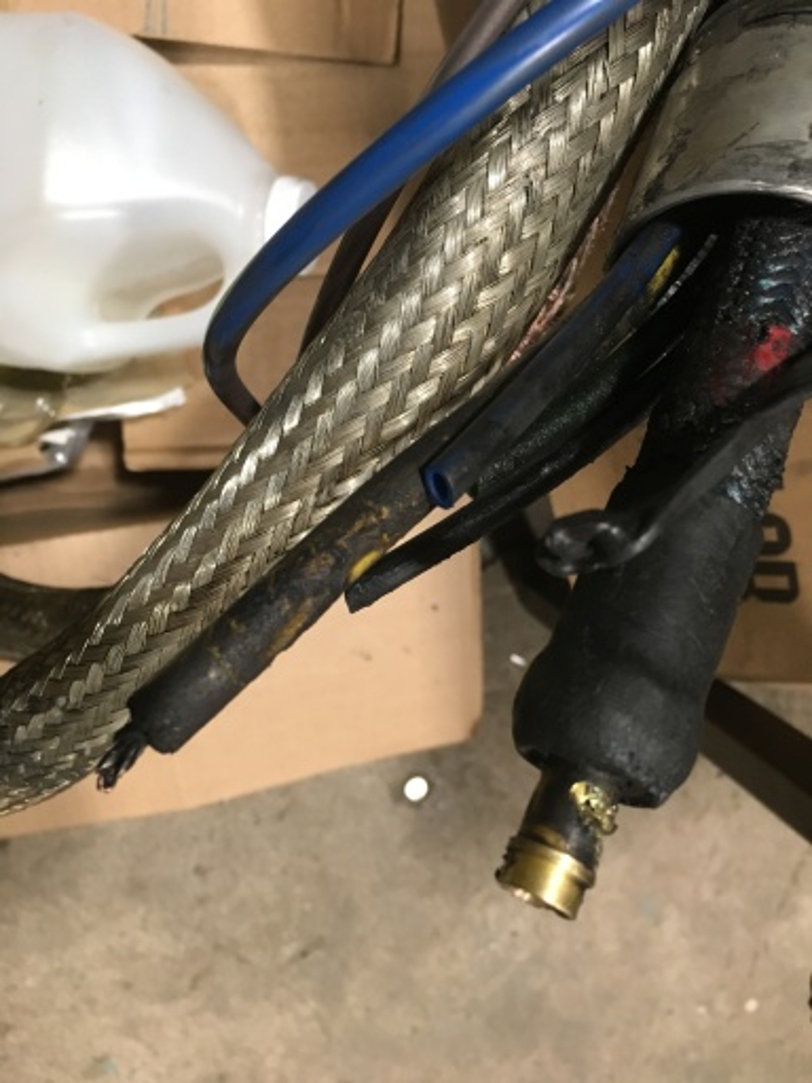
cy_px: 542
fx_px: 907
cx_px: 406
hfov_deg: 48.2
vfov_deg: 61.7
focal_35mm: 29
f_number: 2.2
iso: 160
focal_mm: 4.15
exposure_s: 1/33
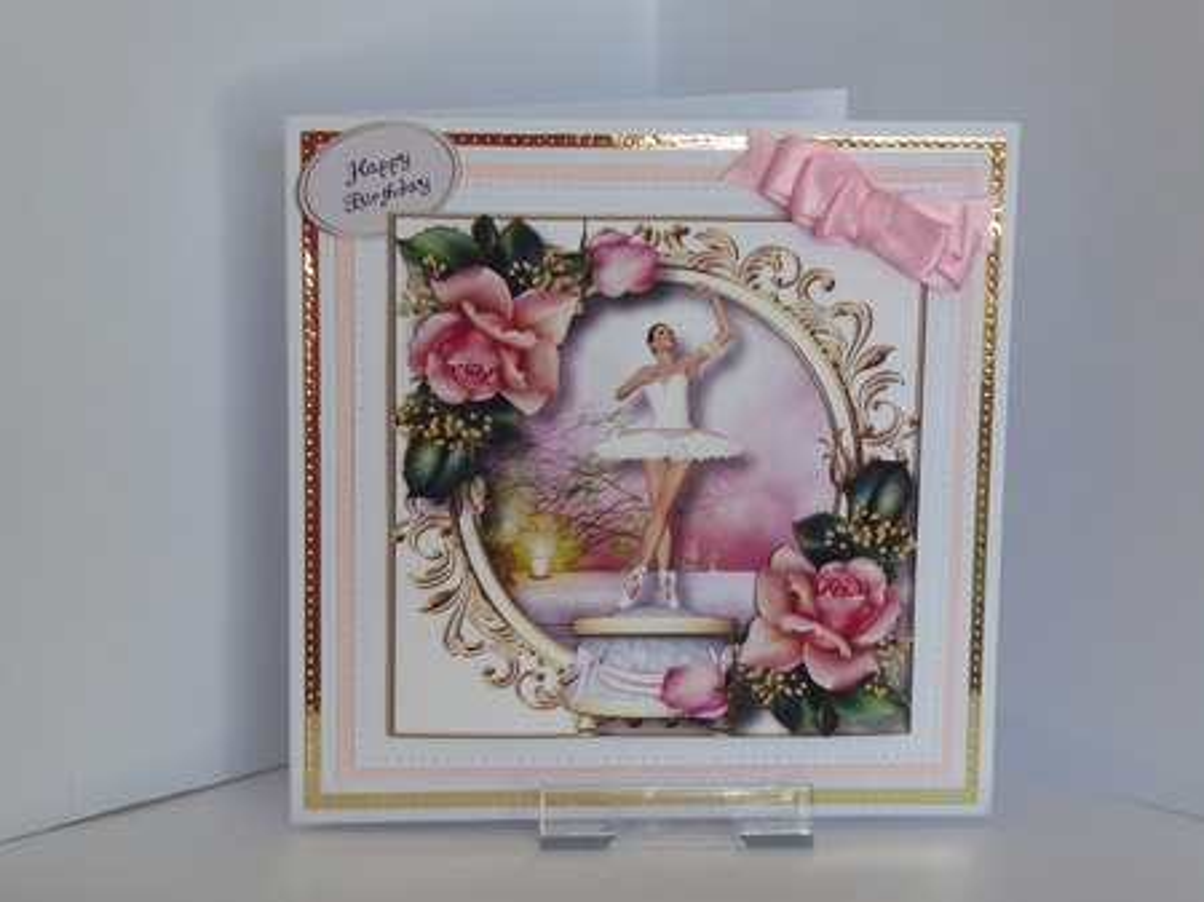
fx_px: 2955
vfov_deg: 17.3
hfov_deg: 23.0
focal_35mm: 85
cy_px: 451
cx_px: 602
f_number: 4.7
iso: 200
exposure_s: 1/60
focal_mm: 14.1
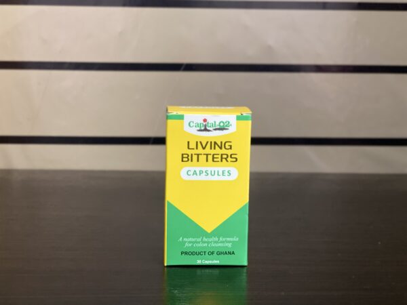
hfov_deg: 36.8
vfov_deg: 28.0
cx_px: 204
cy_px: 152
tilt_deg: -5.8
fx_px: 611
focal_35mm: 52
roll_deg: +0.7
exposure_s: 1/40
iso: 160
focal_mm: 6
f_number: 2
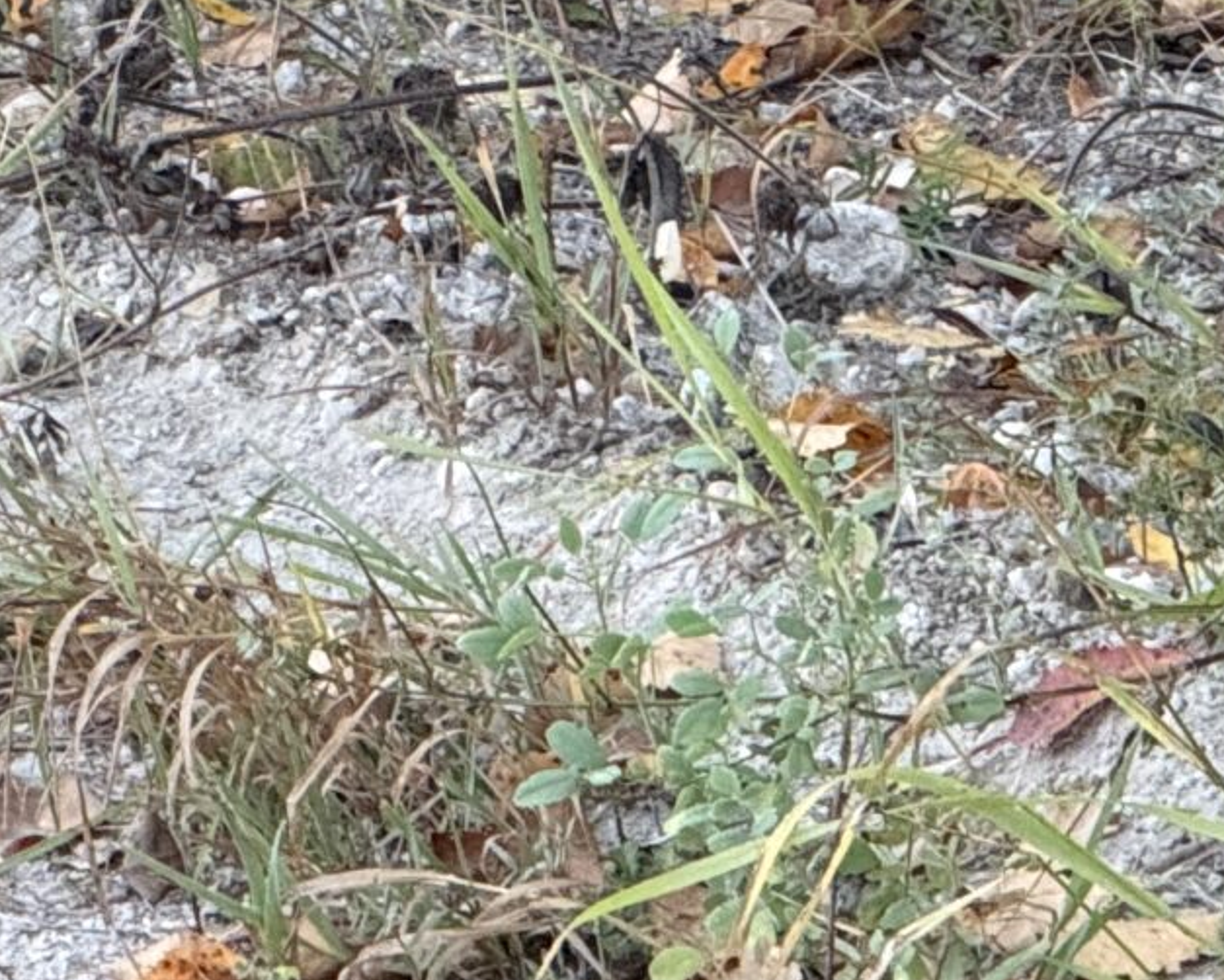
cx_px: -254
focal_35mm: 478
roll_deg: +0.9
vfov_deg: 3.2
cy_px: -519
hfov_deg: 4.0
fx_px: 17321
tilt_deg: -11.1
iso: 200
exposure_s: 1/99
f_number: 2.8
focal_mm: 15.66
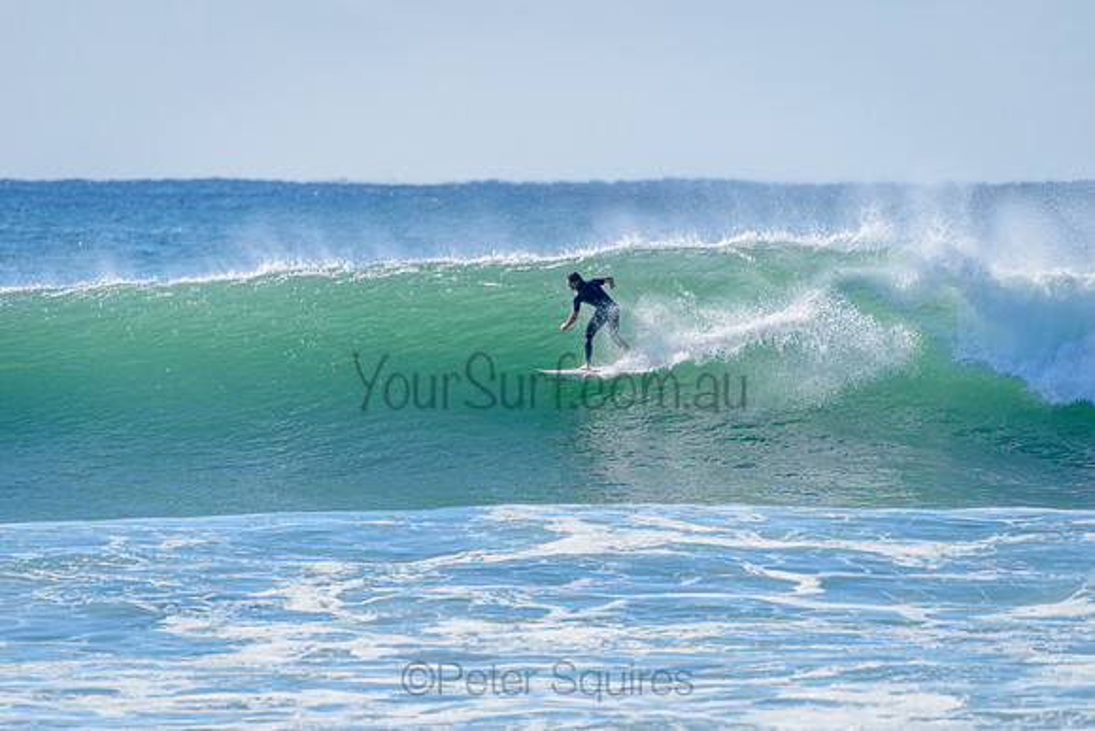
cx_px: 554
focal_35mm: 511
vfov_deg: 2.7
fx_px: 15531
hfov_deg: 4.0
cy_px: 366
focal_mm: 500
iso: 220
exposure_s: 1/2000
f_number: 5.6
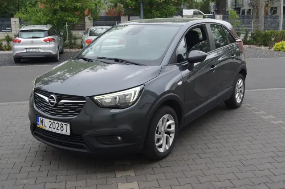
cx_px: 142
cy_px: 94
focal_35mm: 39
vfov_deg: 34.2
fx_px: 309
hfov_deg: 49.6
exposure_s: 1/80
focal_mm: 26
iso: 100
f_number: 5.6
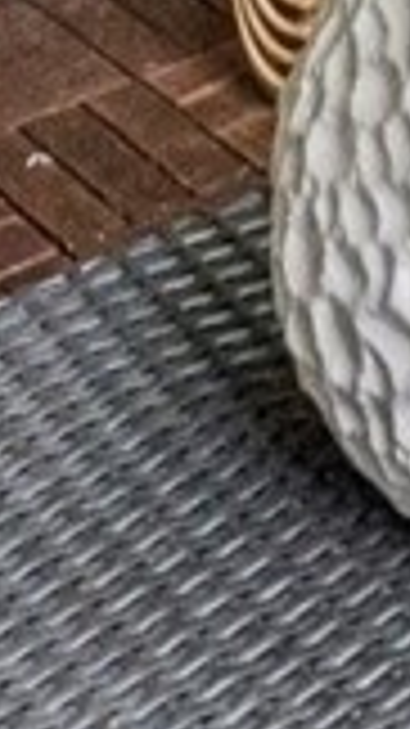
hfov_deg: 7.3
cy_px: -1622
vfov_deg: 9.4
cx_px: 534
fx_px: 3192
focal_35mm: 165
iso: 2500
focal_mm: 10
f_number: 9
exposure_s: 1/30
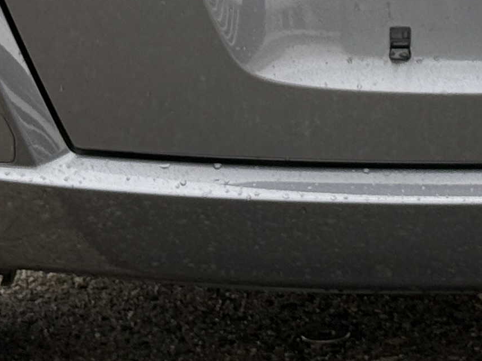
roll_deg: +0.9
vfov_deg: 6.3
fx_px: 3159
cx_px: 501
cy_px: -410
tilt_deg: -6.7
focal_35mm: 227
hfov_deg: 8.7
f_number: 1.78
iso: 64
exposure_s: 1/247
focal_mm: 6.76
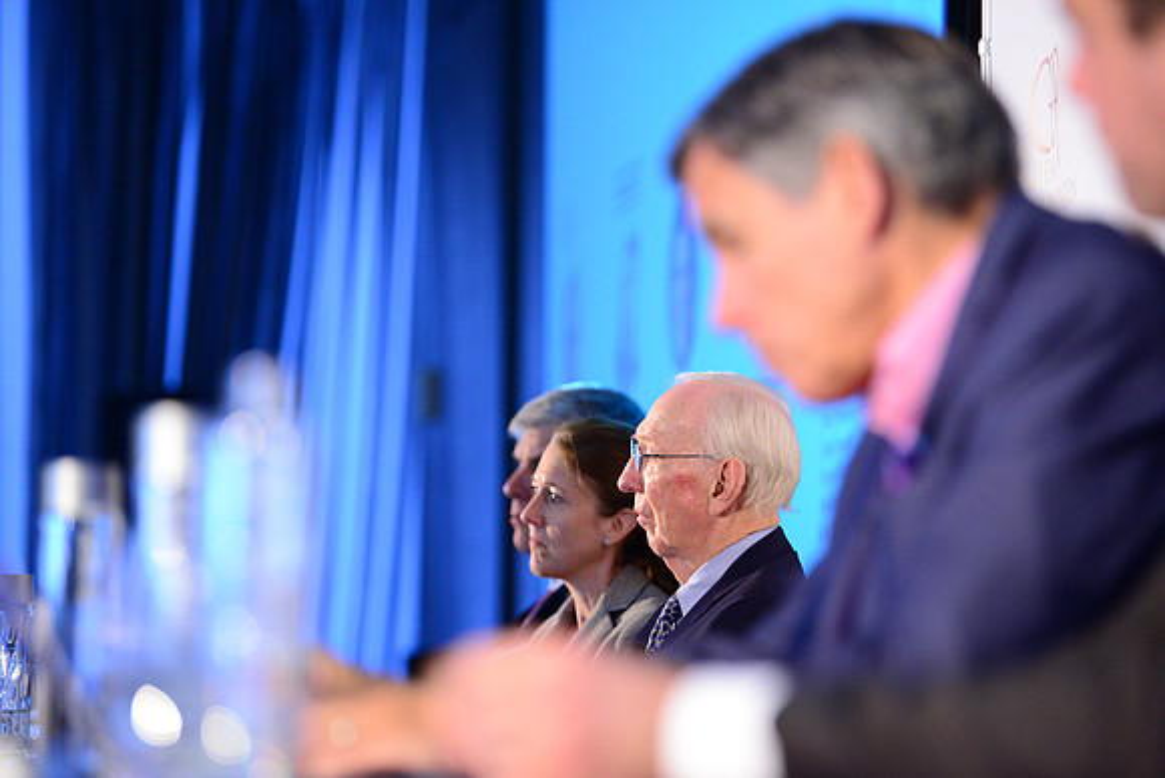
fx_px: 4370
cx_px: 582
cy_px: 389
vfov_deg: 10.2
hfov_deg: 15.2
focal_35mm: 135
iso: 4000
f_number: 2.8
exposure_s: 1/160
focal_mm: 135
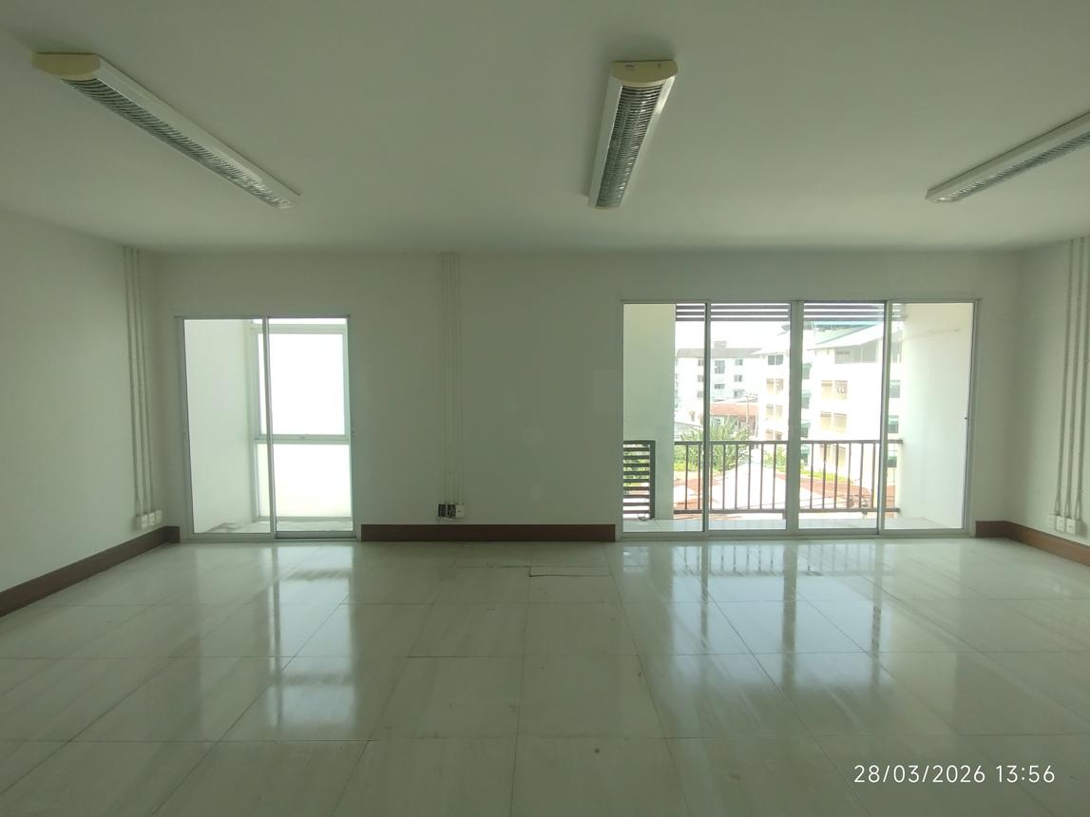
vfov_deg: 81.7
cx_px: 545
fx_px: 472
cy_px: 408
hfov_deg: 98.2
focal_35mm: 15
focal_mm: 1.65
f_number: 2.2
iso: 50
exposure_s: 1/218
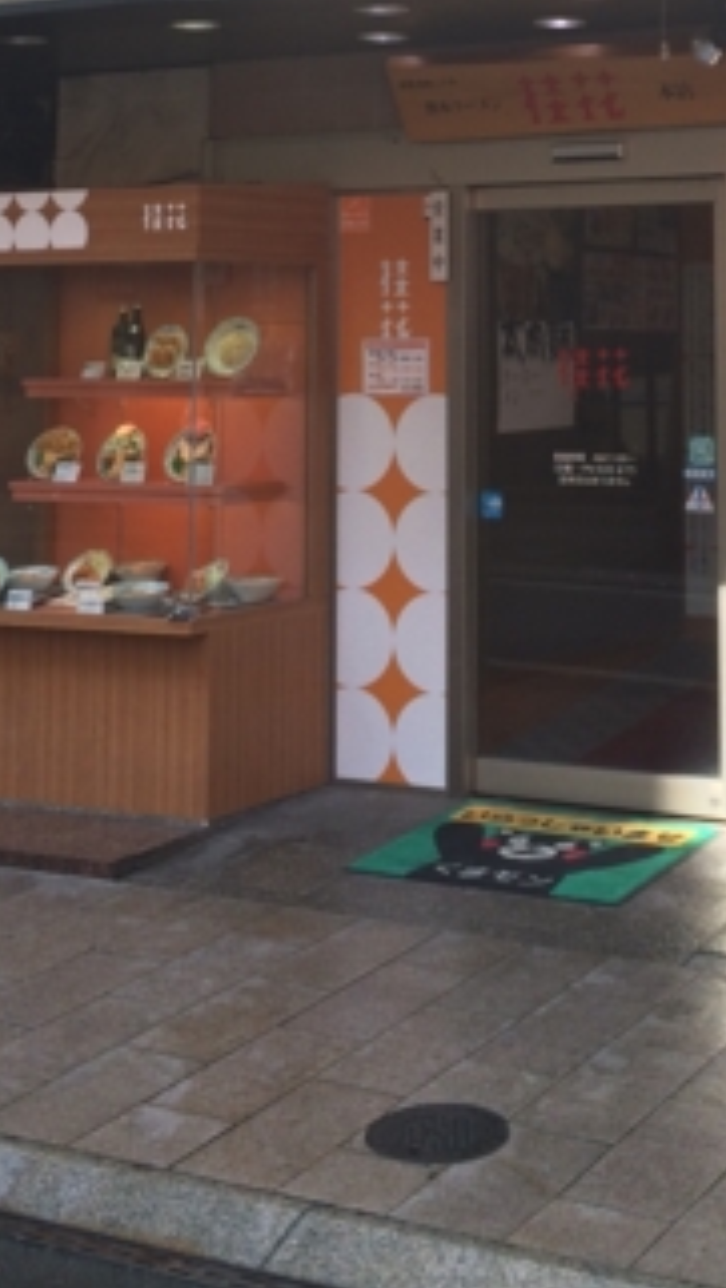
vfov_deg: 31.8
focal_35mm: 63
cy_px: 140
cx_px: 574
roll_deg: +2.0
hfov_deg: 19.0
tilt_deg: +4.2
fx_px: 2152
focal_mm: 4.15
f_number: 2.2
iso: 32
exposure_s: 1/406
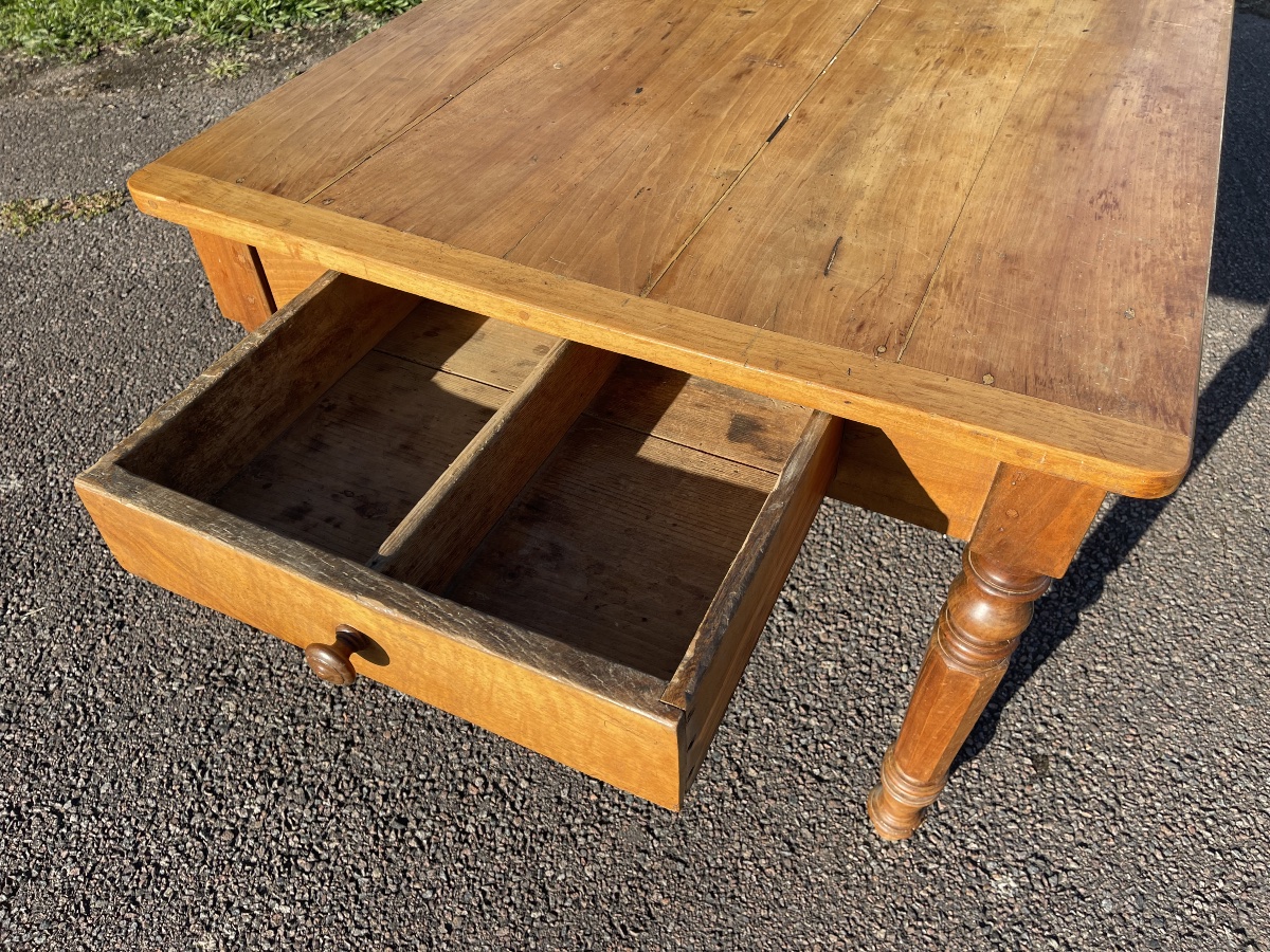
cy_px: 476
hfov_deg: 69.4
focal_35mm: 25
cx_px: 635
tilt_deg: -47.8
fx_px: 917
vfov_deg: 54.9
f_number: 1.6
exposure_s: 1/1370
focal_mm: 5.1
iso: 32
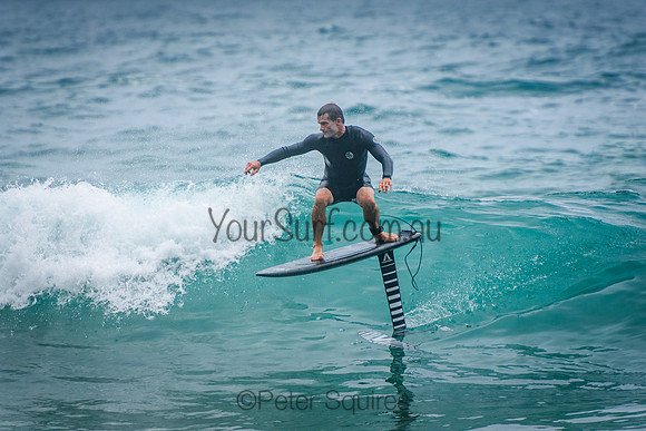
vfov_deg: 2.3
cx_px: 323
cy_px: 216
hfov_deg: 3.4
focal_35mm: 600
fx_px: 10769
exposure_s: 1/2000
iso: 450
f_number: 5.6
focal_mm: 400
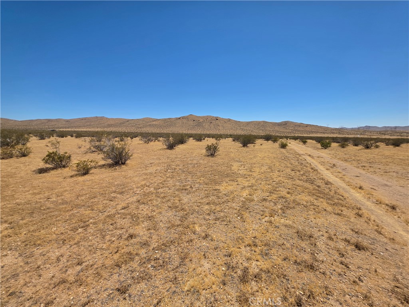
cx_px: 204
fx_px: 154
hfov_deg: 106.2
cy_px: 154
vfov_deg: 89.9
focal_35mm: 13
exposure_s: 1/3354
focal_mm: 2.2
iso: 40
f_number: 1.9
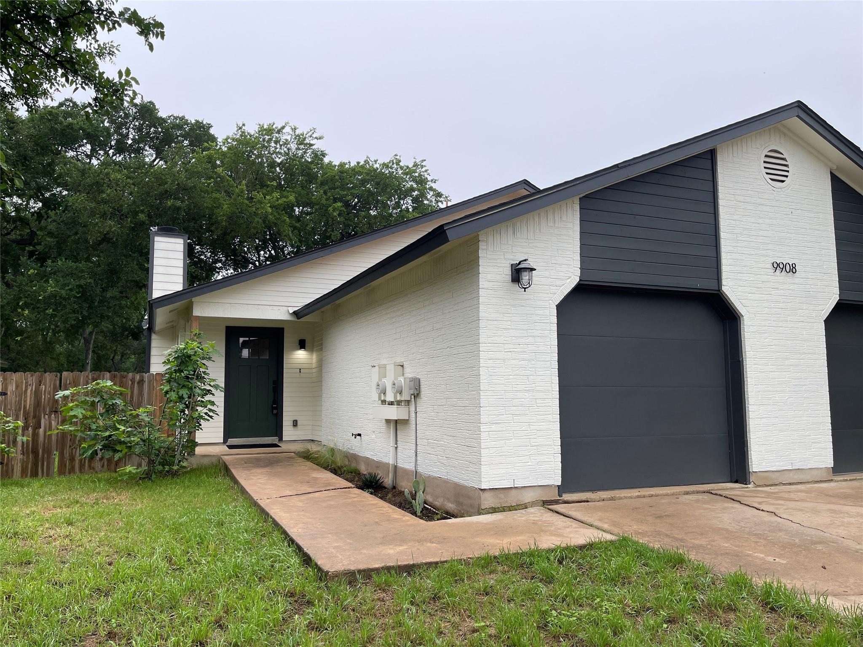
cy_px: 324
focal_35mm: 25
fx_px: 623
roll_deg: -0.1
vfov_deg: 54.9
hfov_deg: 69.4
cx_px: 432
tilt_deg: +5.3
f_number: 1.6
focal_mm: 5.1
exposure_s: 1/357
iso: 32
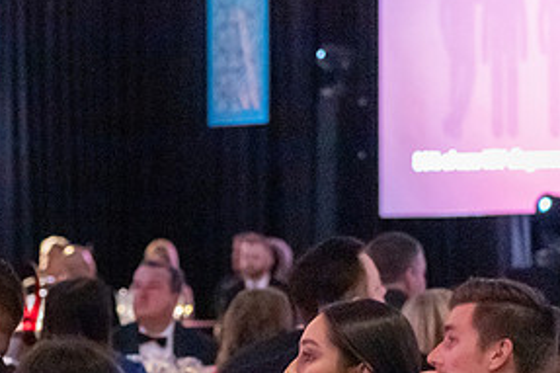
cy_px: 351
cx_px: 8
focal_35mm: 279
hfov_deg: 7.4
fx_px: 4337
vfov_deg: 4.9
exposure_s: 1/13
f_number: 4.8
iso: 12800
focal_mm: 90
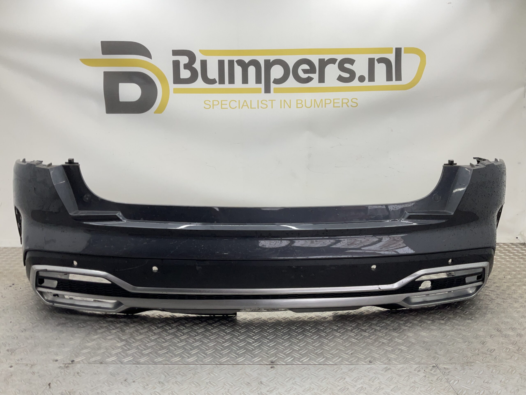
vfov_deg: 48.2
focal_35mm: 29
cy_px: 198
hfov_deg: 61.7
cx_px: 263
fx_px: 441
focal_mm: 3
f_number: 1.8
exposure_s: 1/120
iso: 25
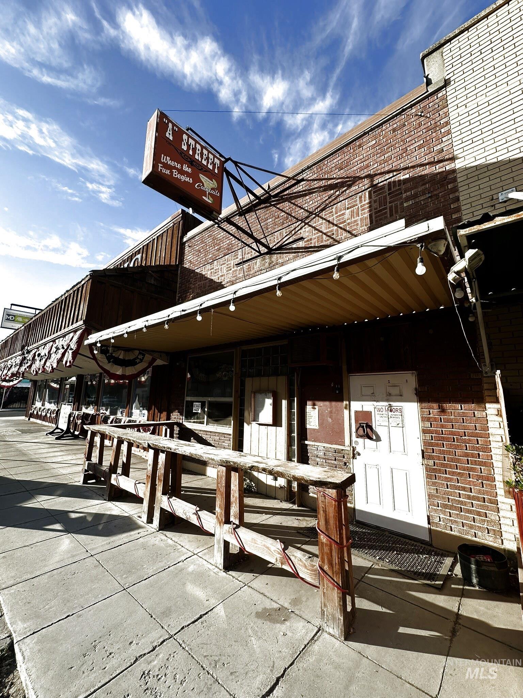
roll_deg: -1.6
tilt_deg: +12.1
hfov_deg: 85.7
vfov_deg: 102.1
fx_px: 282
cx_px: 262
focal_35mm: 14
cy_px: 349
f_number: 2.2
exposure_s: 1/932
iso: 40
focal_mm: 2.22
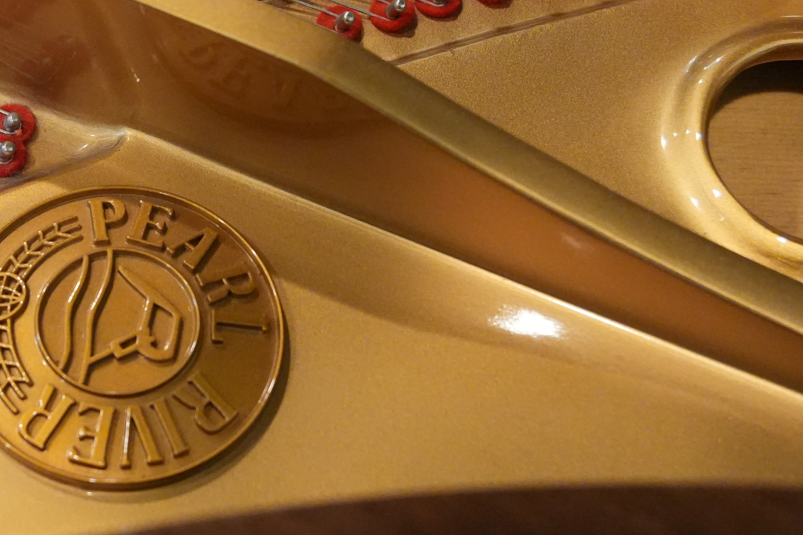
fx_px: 2096
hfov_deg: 21.4
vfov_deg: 14.5
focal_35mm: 94
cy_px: 214
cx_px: 144
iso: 3200
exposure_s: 1/160
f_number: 2.8
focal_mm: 28
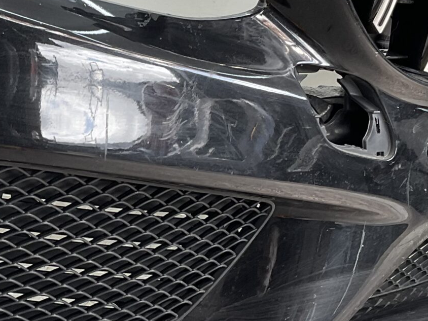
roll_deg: -2.6
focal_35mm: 88
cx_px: 83
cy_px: 131
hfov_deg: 22.0
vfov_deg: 16.8
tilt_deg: -13.0
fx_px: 1088
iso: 25
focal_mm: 3
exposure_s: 1/120
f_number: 1.8
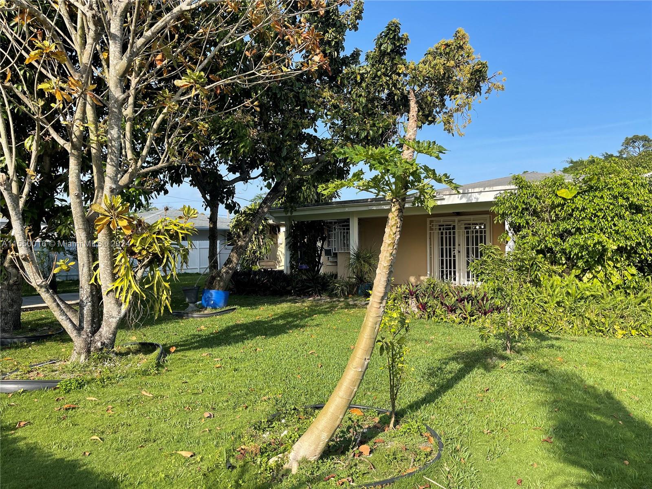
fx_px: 471
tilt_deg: -0.1
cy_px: 244
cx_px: 326
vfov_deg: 54.9
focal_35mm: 25
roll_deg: +0.6
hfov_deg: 69.4
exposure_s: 1/1821
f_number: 1.6
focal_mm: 5.1
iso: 32
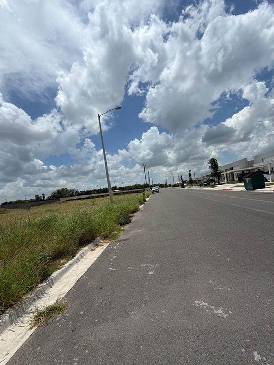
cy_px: 191
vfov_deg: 98.1
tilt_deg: -0.8
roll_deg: +6.2
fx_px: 158
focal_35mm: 15
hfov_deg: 81.7
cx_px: 141
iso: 20
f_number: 2.2
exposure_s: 1/2092
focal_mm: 2.22
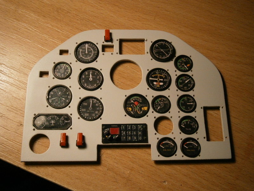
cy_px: 96
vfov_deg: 30.9
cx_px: 127
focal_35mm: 47
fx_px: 345
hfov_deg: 40.4
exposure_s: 1/250
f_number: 3.4
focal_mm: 8.3
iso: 400
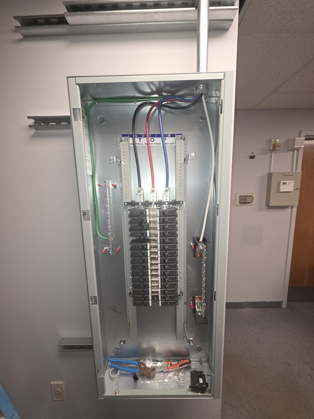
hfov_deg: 89.9
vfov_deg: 106.2
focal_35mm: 13
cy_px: 210
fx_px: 157
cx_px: 157
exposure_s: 1/60
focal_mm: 2.2
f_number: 1.9
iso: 100
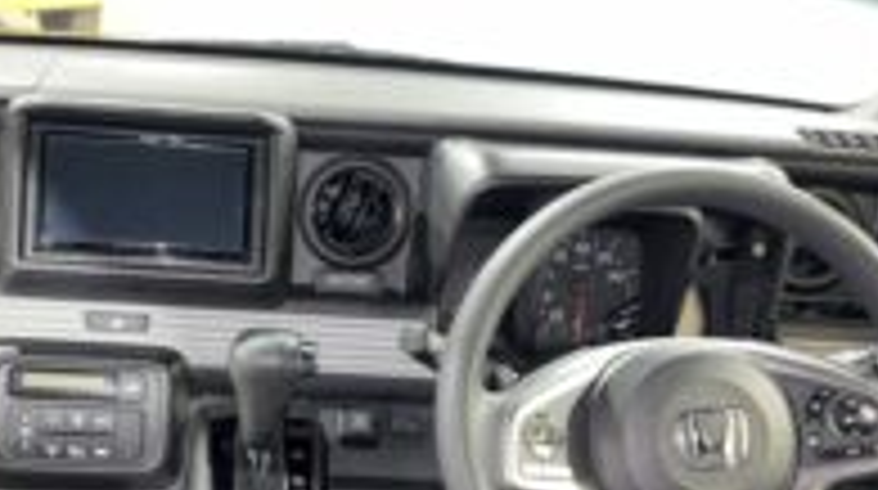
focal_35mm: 51
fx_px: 1186
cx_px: 243
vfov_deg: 23.2
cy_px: 366
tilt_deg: -29.9
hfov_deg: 39.8
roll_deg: -4.0
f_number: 1.6
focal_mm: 5.96
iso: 125
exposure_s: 1/4
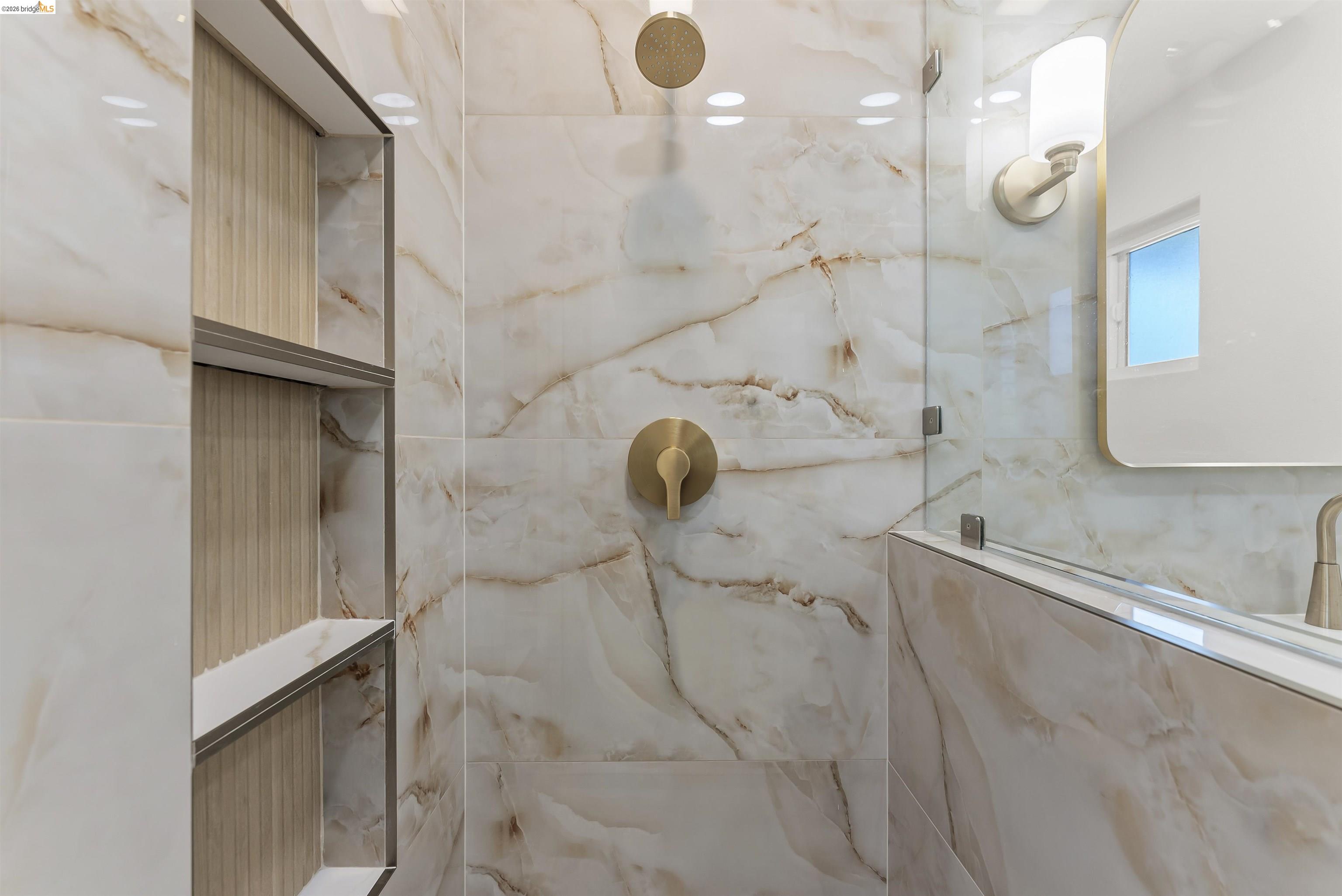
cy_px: 448
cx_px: 671
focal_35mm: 14
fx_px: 522
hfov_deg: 104.2
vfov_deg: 81.3
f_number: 5.6
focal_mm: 14
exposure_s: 1/20
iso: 400
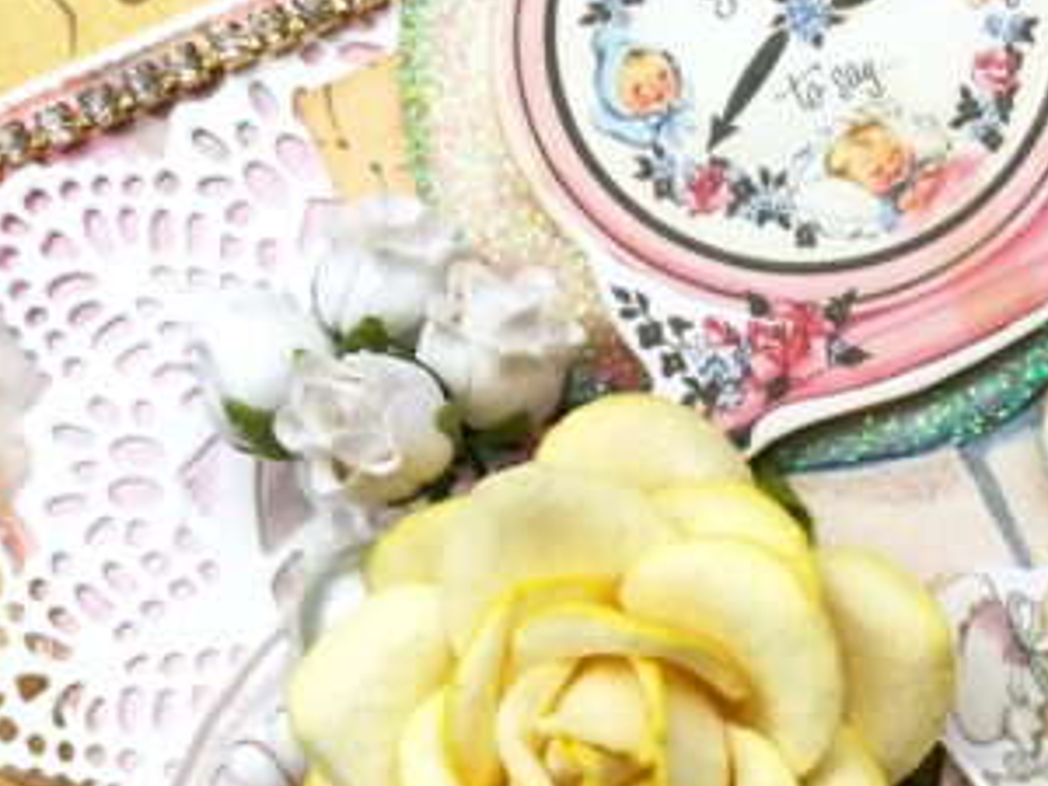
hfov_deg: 34.0
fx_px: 1574
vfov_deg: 27.5
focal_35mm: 52
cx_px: 1017
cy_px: 632
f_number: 2.2
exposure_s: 1/576
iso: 50
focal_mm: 3.83
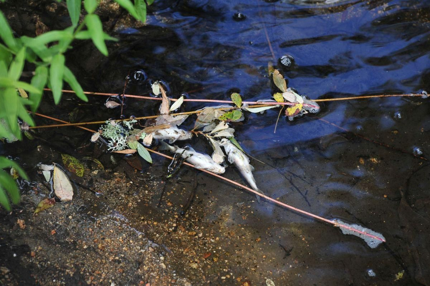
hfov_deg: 6.9
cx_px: 215
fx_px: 3581
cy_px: 143
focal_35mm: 300
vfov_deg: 4.6
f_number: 7.1
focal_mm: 300
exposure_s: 1/320
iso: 800
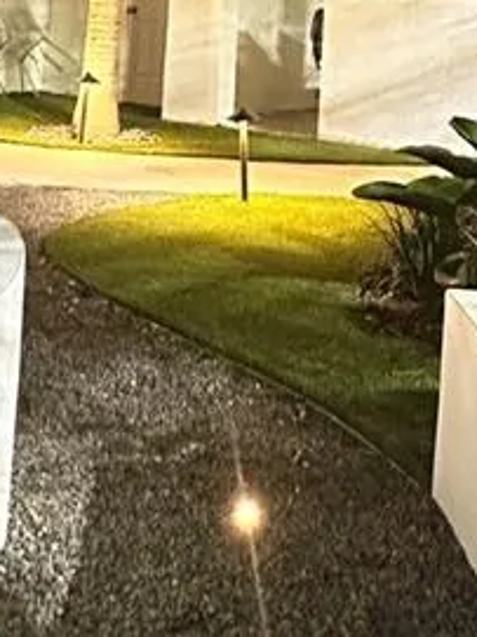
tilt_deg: +2.7
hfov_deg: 23.5
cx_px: 160
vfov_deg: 28.5
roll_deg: -3.2
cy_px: -56
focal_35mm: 62
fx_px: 1140
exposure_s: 1/30
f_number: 2.2
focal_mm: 2.22
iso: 1600
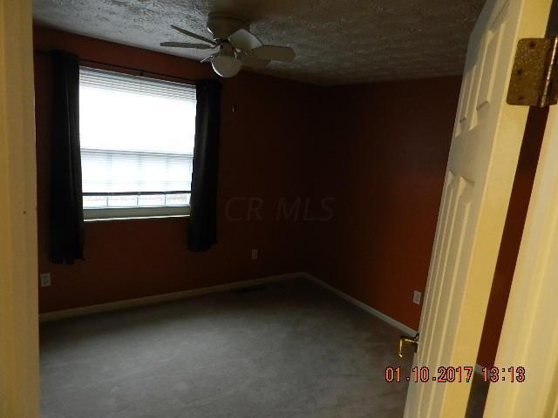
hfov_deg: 73.9
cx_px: 279
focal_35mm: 23
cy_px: 209
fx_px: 371
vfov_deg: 58.9
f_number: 3.4
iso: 400
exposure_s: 1/15
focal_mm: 4
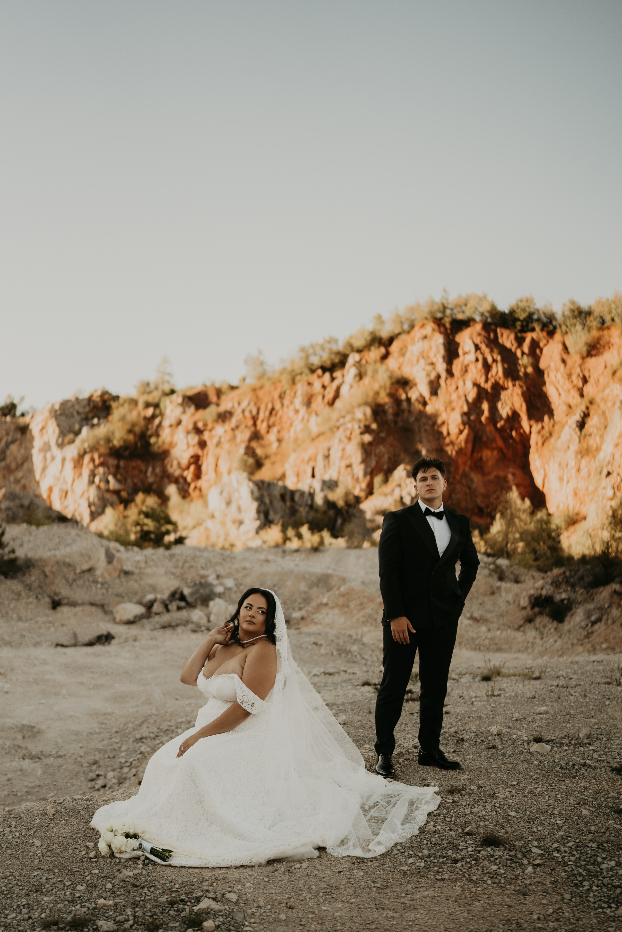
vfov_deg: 54.4
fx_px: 907
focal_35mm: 35
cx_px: 311
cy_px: 466
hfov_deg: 37.9
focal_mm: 35
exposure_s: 1/3200
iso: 125
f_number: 1.4
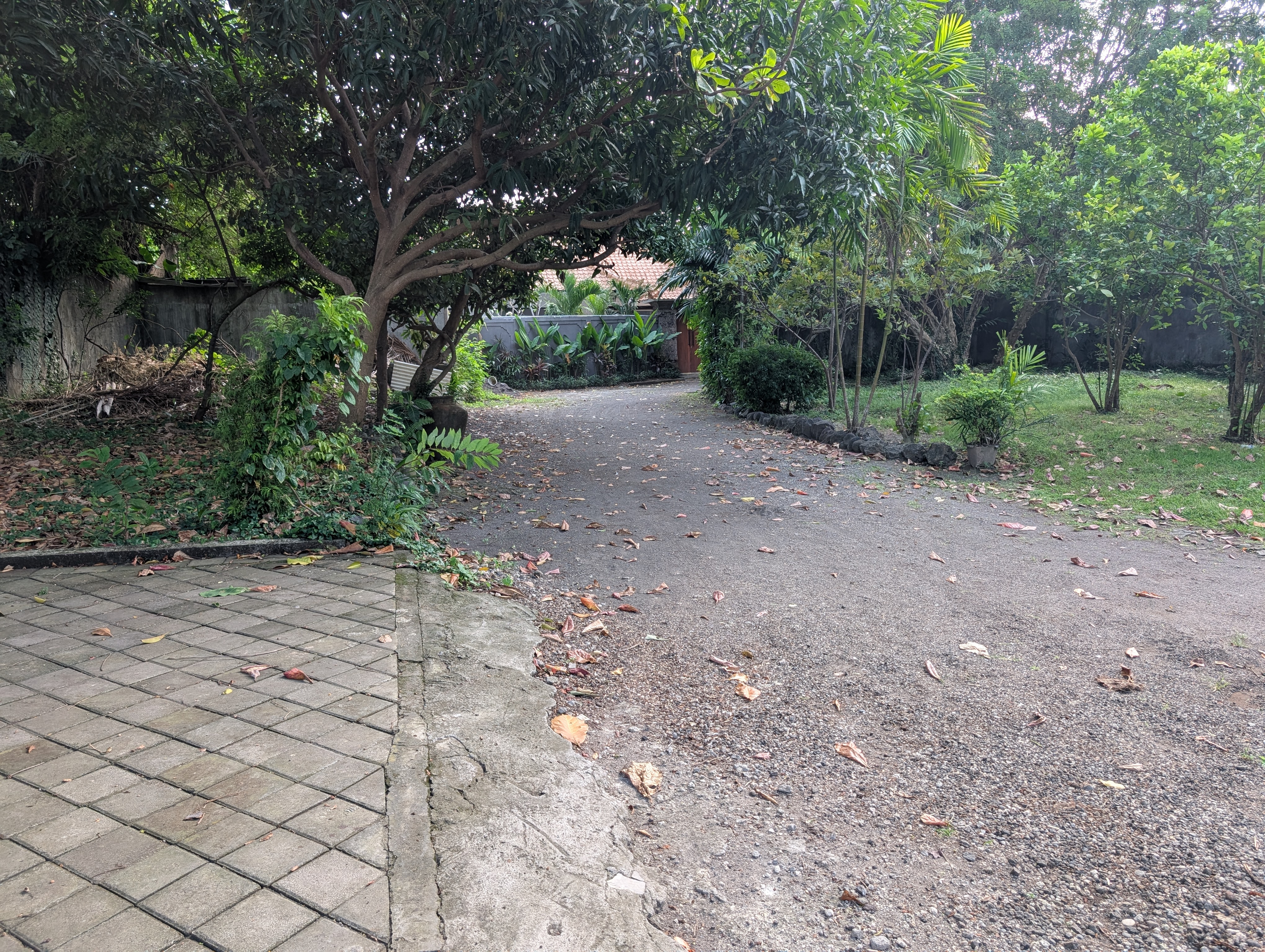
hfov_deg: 71.5
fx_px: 878
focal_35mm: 24
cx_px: 632
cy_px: 476
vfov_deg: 56.9
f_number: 1.68
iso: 20
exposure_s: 1/83.1
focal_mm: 6.9
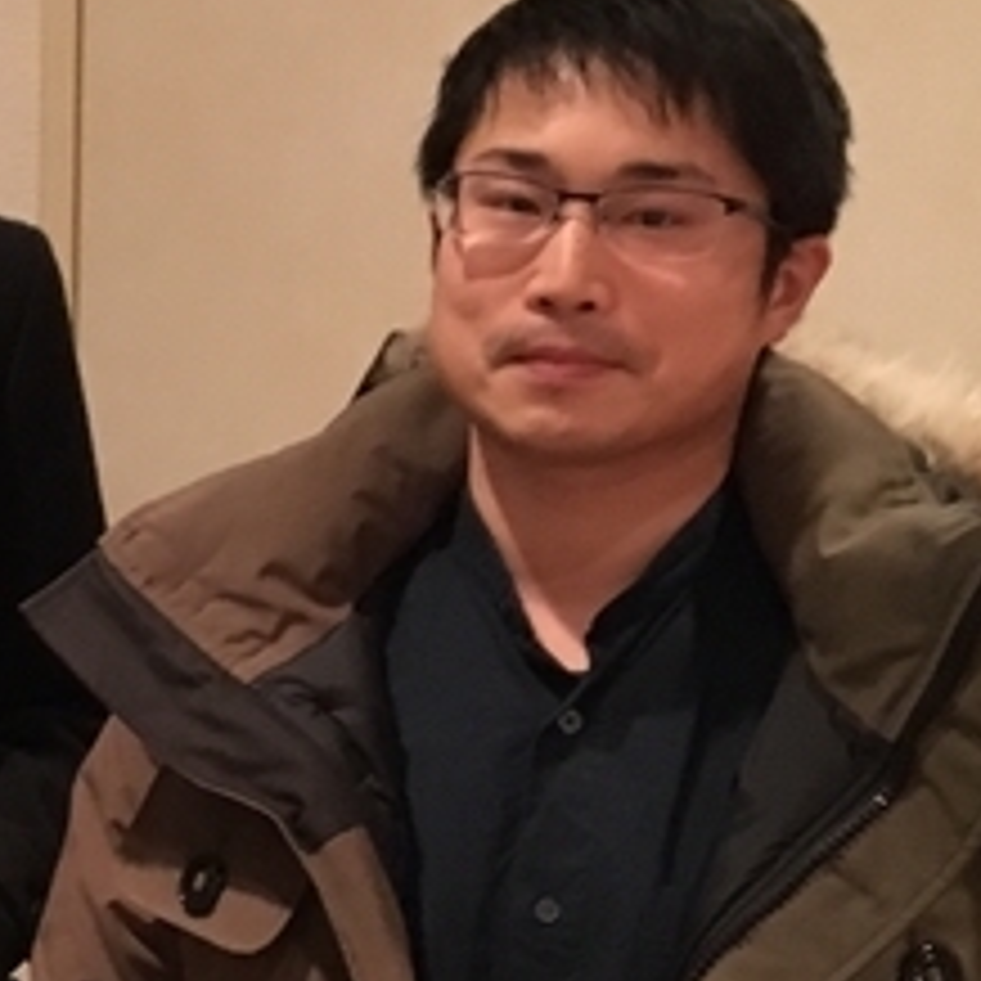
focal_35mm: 94
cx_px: -297
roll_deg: +1.1
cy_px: 711
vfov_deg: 18.4
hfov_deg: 17.4
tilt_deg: -12.4
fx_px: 3014
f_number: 2.2
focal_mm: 4.15
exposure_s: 1/15
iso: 640
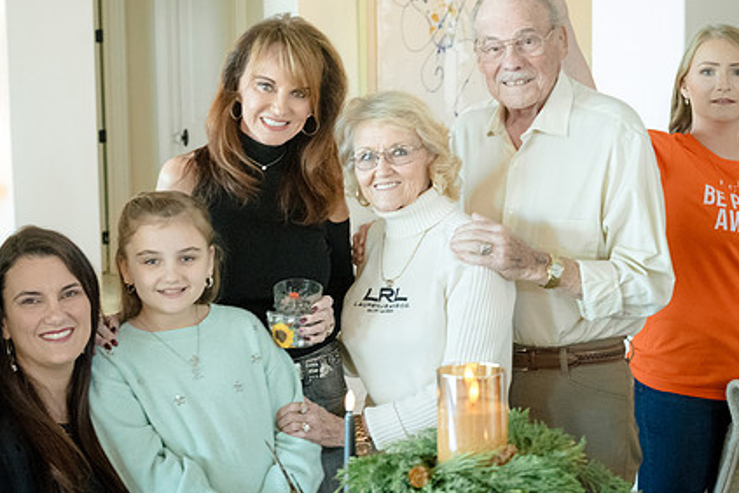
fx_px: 1539
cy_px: 183
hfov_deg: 27.0
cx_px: 345
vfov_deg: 18.2
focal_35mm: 75
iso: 7200
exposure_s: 1/80
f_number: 6.3
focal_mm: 50
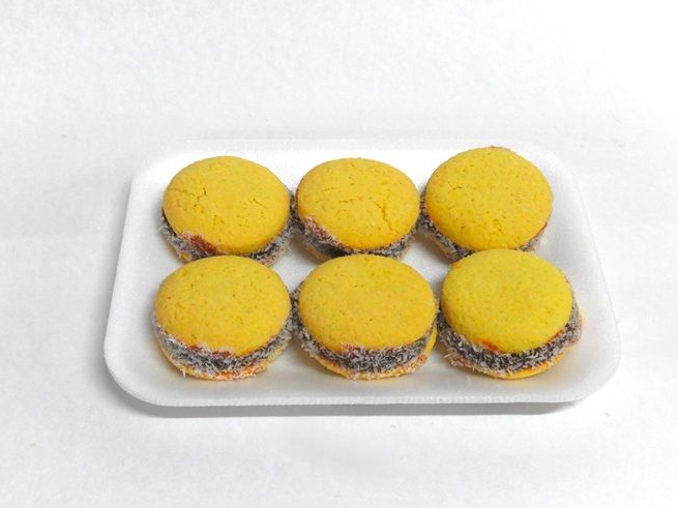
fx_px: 862
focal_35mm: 44
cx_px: 365
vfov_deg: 32.9
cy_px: 265
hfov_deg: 42.9
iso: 400
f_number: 5.3
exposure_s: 1/13
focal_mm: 7.2
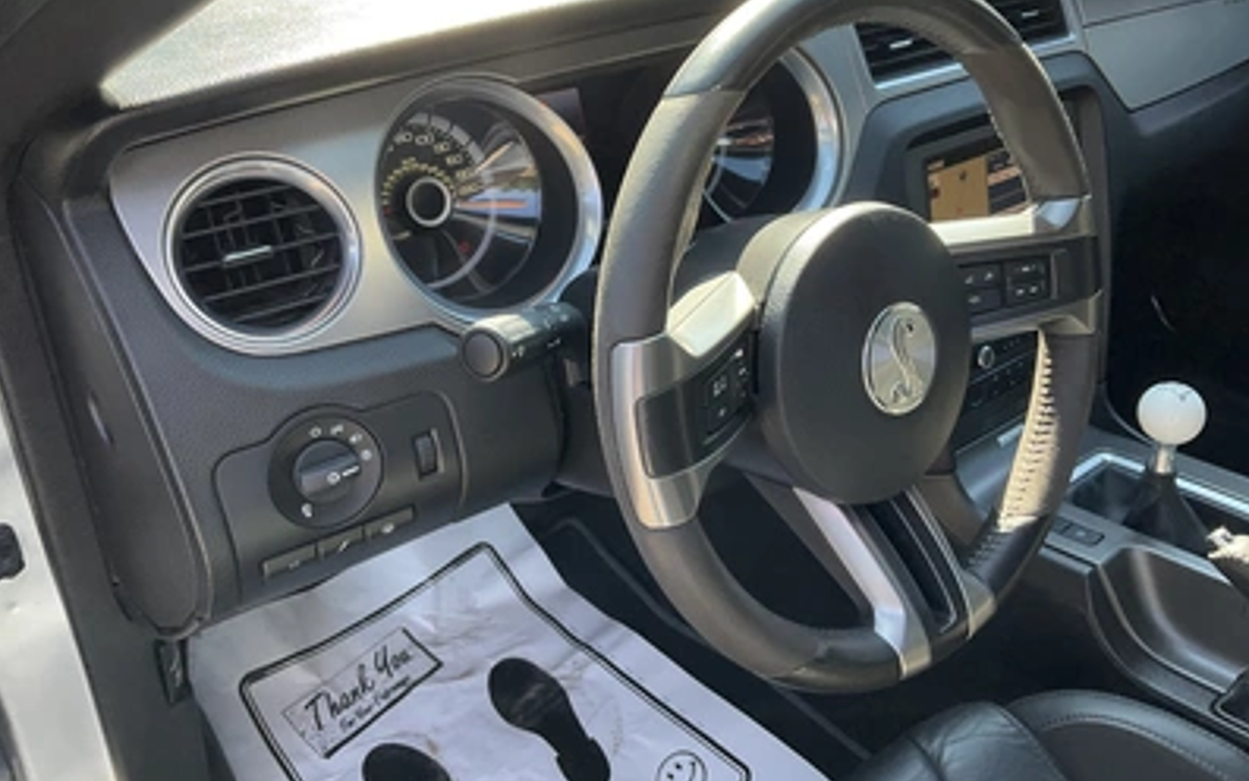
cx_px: 623
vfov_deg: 40.5
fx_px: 1055
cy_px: 328
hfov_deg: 61.2
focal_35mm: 31
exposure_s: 1/122
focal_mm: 3
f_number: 1.8
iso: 40
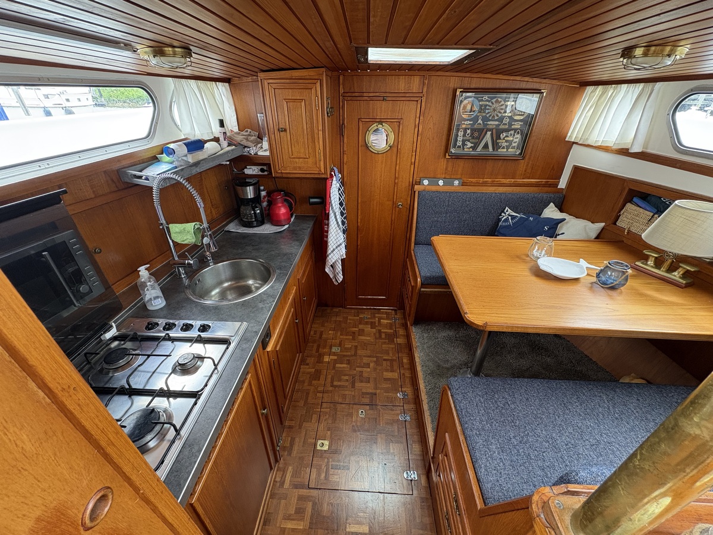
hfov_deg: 102.1
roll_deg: -1.2
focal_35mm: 14
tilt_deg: -30.4
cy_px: 268
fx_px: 288
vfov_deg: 85.7
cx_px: 356
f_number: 2.2
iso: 200
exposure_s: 1/61
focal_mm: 2.22
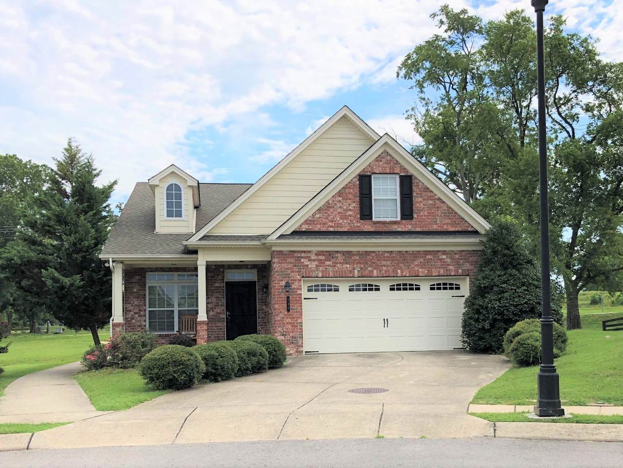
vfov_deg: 49.7
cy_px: 234
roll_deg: +0.4
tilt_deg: +1.4
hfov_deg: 63.4
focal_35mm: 28
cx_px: 312
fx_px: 504
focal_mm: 4
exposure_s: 1/1919
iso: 20
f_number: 1.8
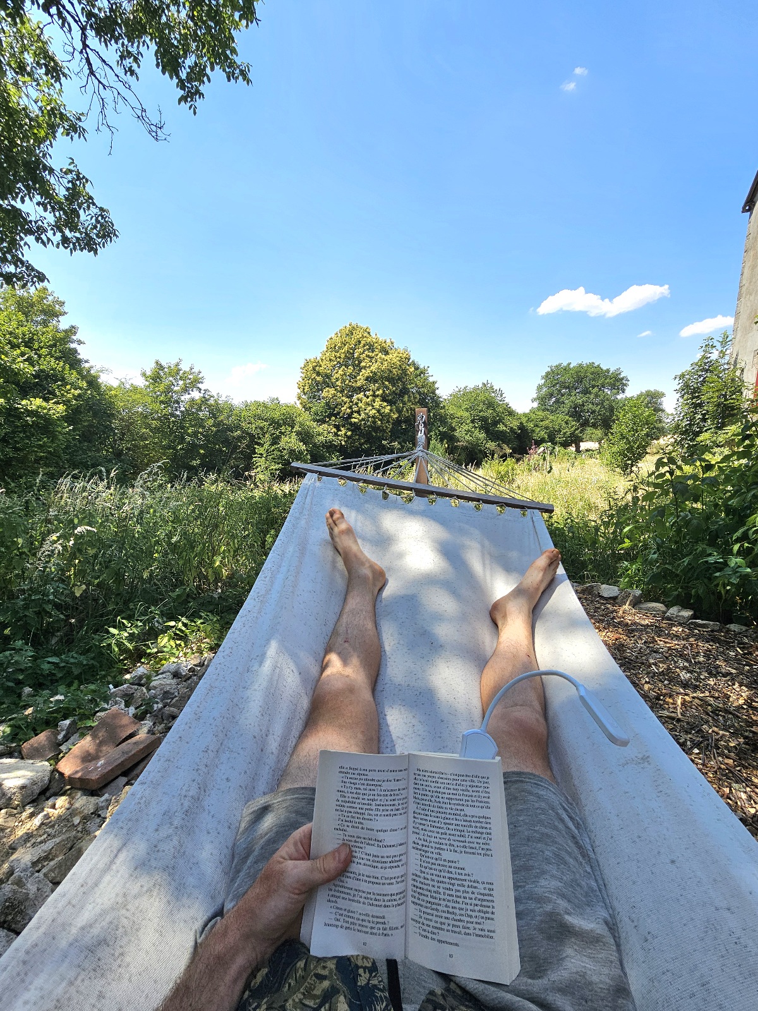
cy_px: 506
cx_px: 379
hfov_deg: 89.9
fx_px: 380
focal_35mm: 13
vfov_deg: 106.2
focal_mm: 2.2
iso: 50
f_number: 2.2
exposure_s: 1/1111
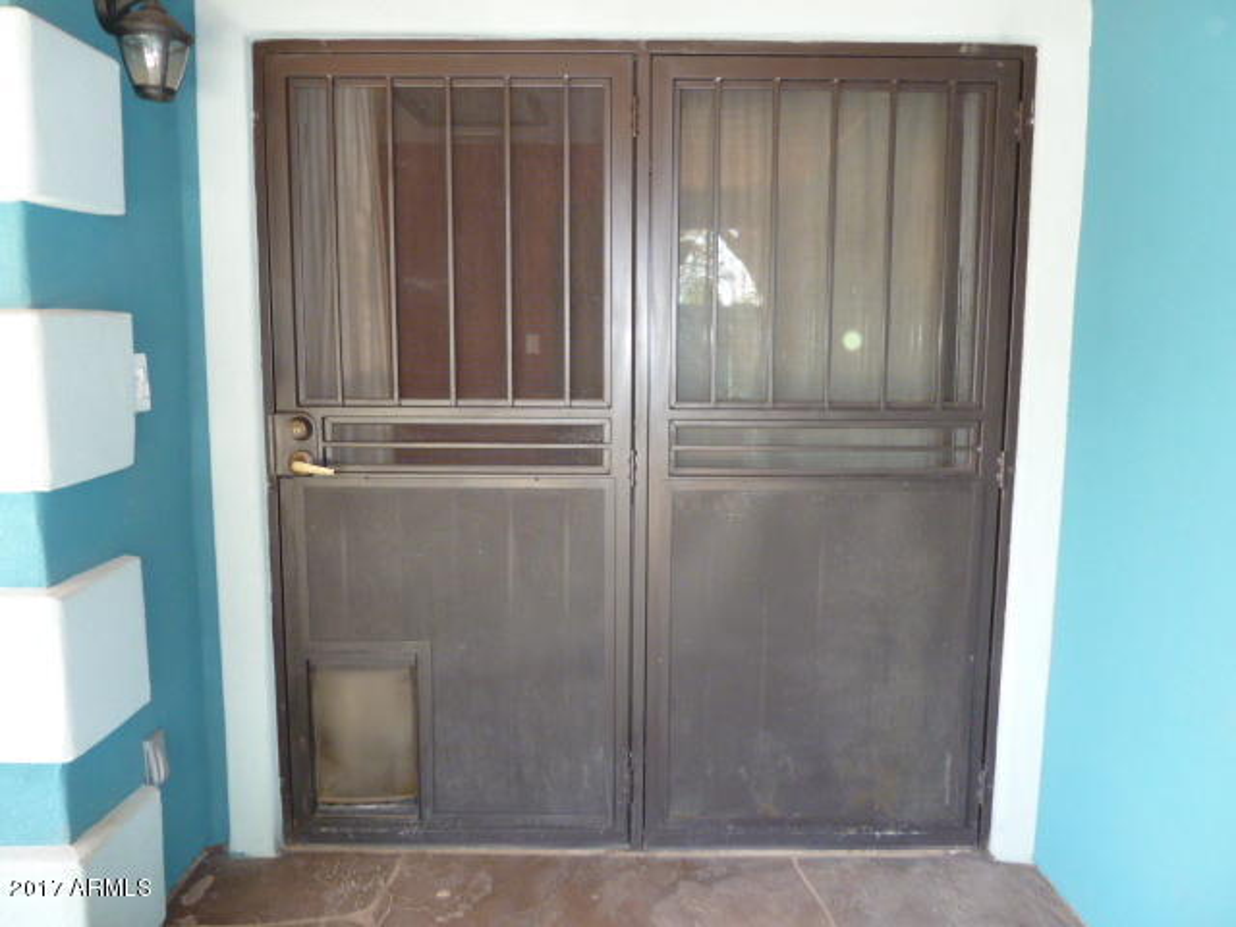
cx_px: 618
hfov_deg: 69.4
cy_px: 464
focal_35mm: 25
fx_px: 893
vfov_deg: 54.9
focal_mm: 4.1
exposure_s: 1/30
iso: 250
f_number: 3.3
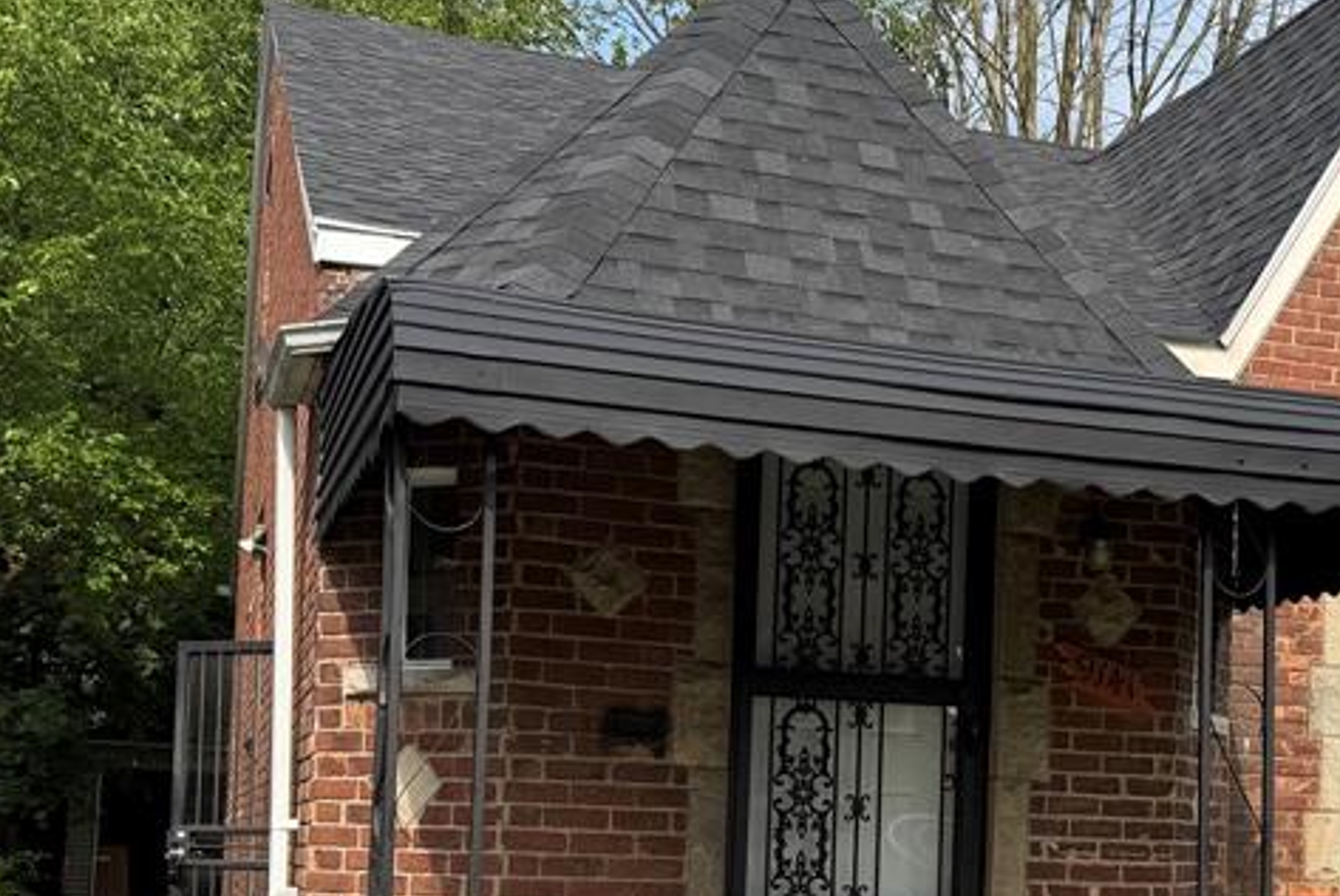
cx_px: 1017
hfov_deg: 35.9
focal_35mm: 54
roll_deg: -1.9
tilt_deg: +4.2
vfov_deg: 24.6
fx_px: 2011
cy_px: 751
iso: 80
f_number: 1.78
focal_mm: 6.76
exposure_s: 1/2703
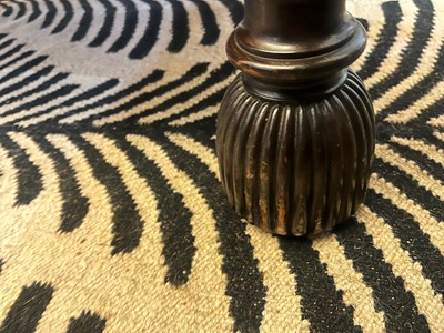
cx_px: 222
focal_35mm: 26
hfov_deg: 67.3
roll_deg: +10.7
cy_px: 166
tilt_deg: -43.7
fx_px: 333
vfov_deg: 53.1
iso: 1000
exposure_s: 1/20
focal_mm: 5.1
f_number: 1.6
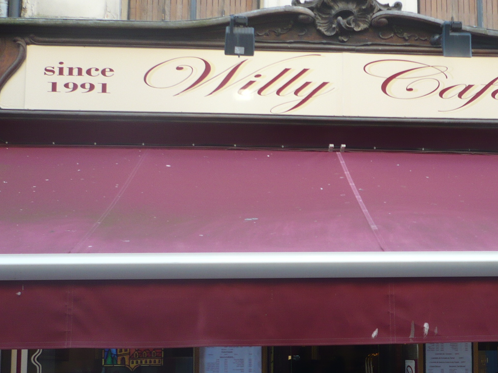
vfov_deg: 25.5
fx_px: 820
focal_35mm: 57
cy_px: 248
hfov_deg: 33.3
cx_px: 351
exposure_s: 1/50
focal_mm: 5.8
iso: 100
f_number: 2.8
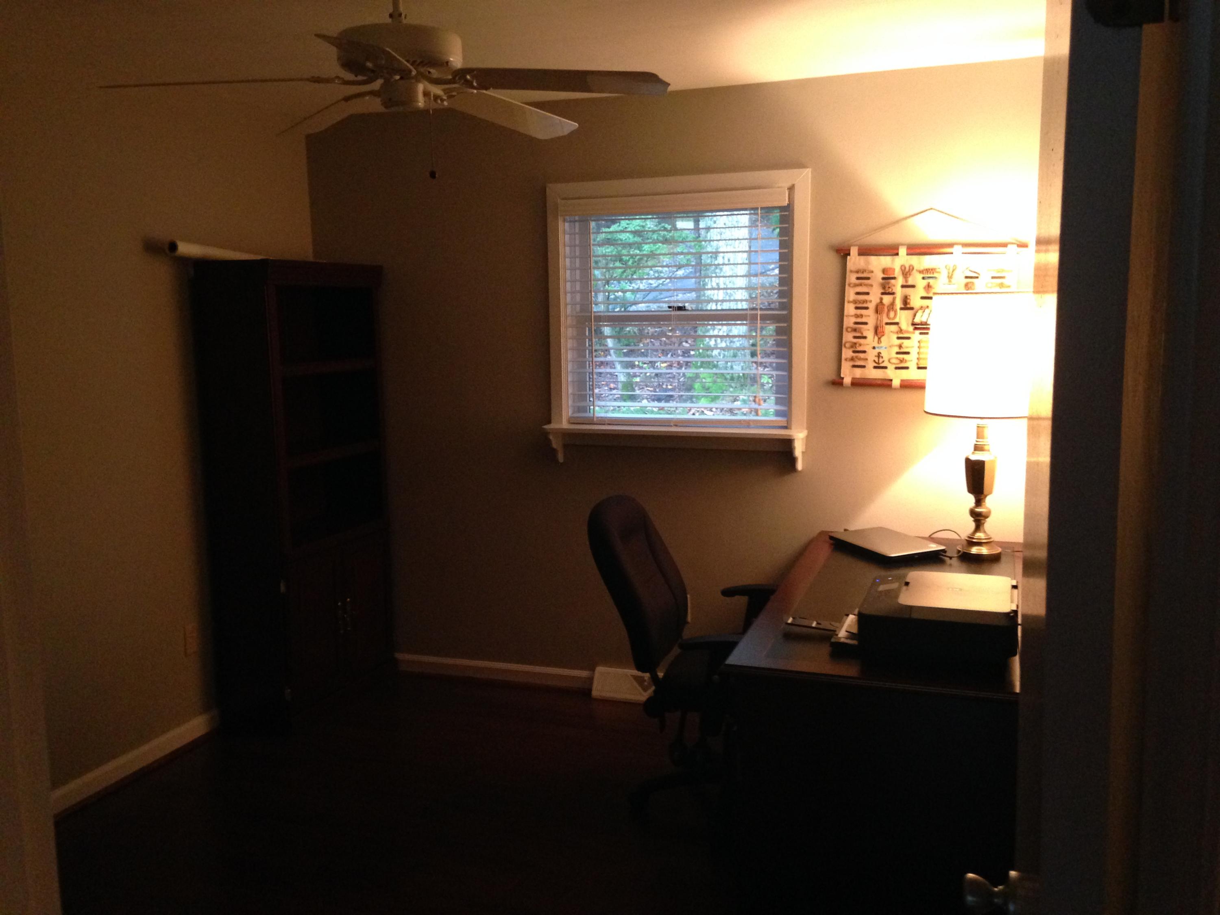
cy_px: 458
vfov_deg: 42.9
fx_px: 1163
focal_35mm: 33
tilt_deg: -7.6
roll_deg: +0.8
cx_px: 610
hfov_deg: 55.4
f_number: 2.4
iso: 400
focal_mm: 4.12
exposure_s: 1/15
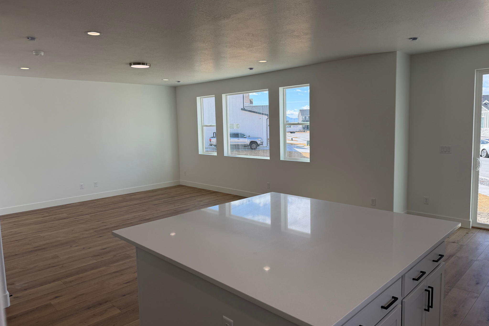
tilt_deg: -6.0
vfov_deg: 51.3
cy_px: 155
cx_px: 245
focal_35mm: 25
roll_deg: +1.7
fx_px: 340
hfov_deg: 71.5
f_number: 1.78
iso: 100
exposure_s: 1/1032
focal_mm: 6.76
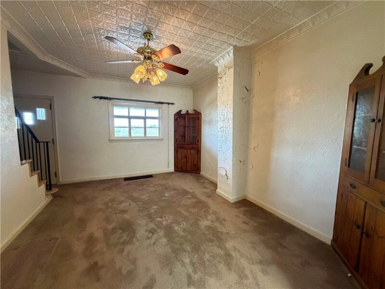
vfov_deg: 85.7
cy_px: 144
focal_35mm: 14
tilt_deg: -6.3
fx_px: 156
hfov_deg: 102.1
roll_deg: +0.0
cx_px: 192
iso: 640
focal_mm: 2.22
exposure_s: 1/60
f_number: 2.2
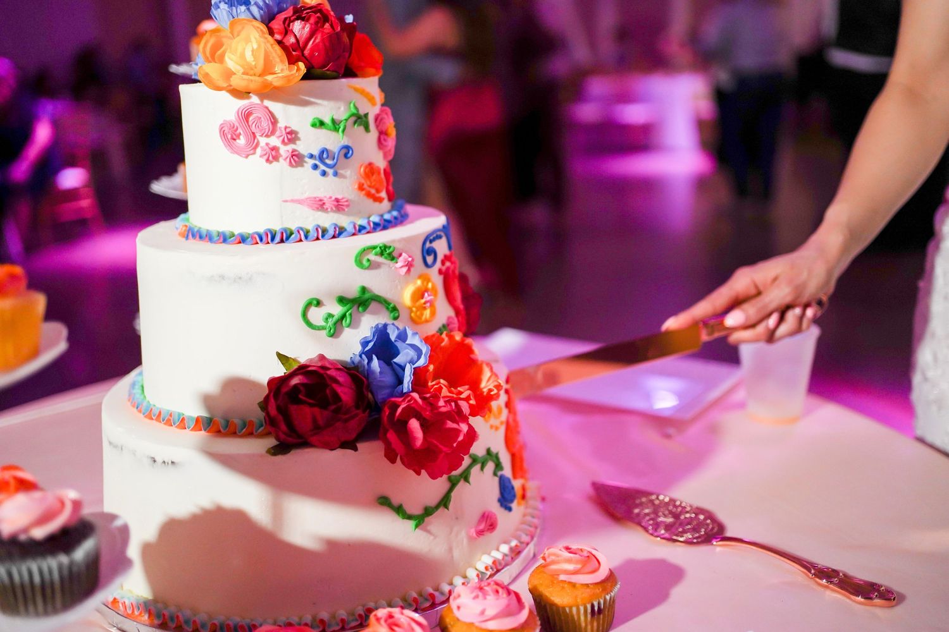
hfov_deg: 54.4
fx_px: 923
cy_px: 316
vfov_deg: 37.9
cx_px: 474
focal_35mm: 35
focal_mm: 35
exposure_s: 1/200
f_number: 1.8
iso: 1250
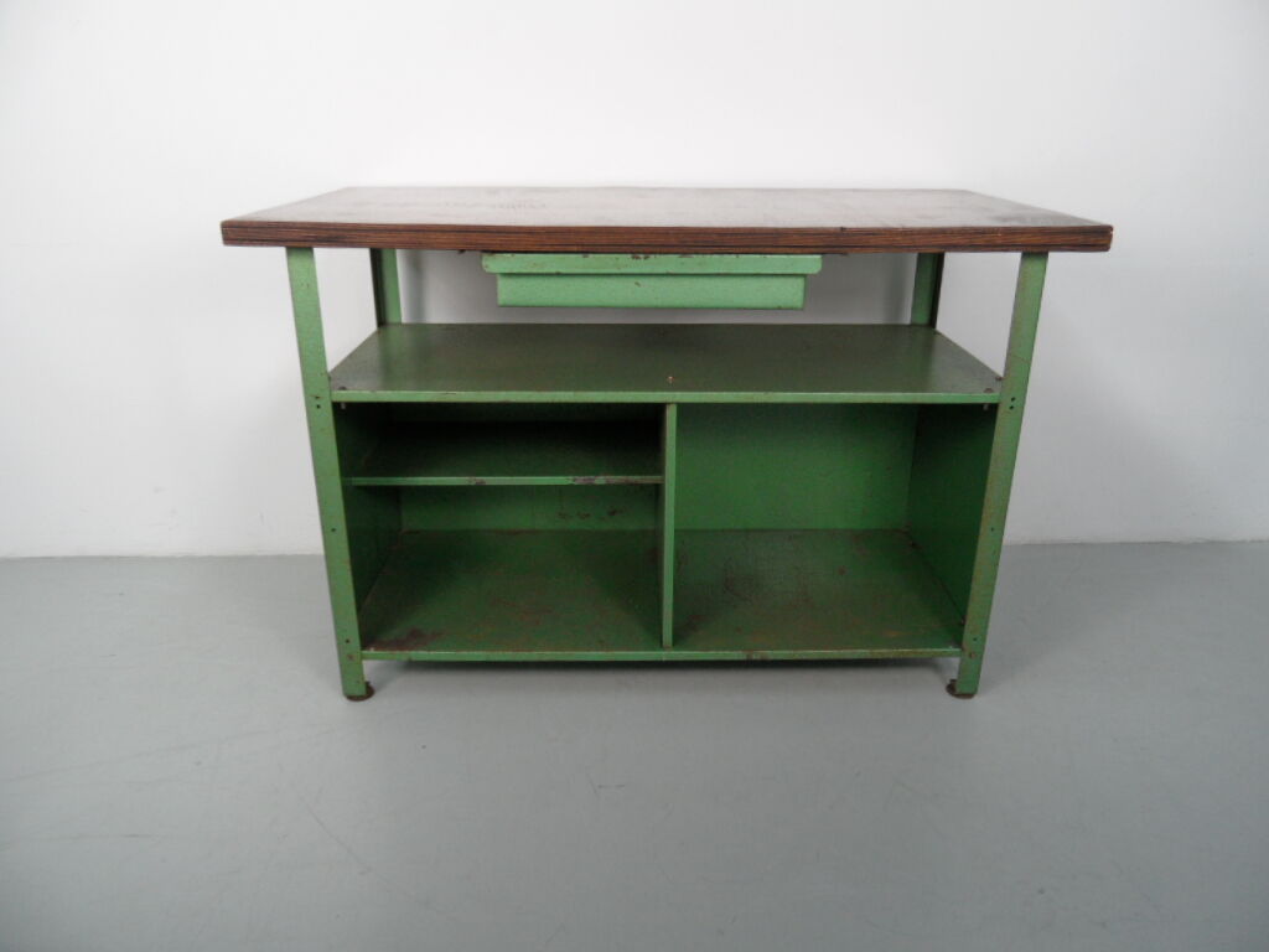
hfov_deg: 71.6
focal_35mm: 24
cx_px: 634
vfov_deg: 56.8
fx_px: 880
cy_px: 476
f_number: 3.2
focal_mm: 3.9
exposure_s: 1/60
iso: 100
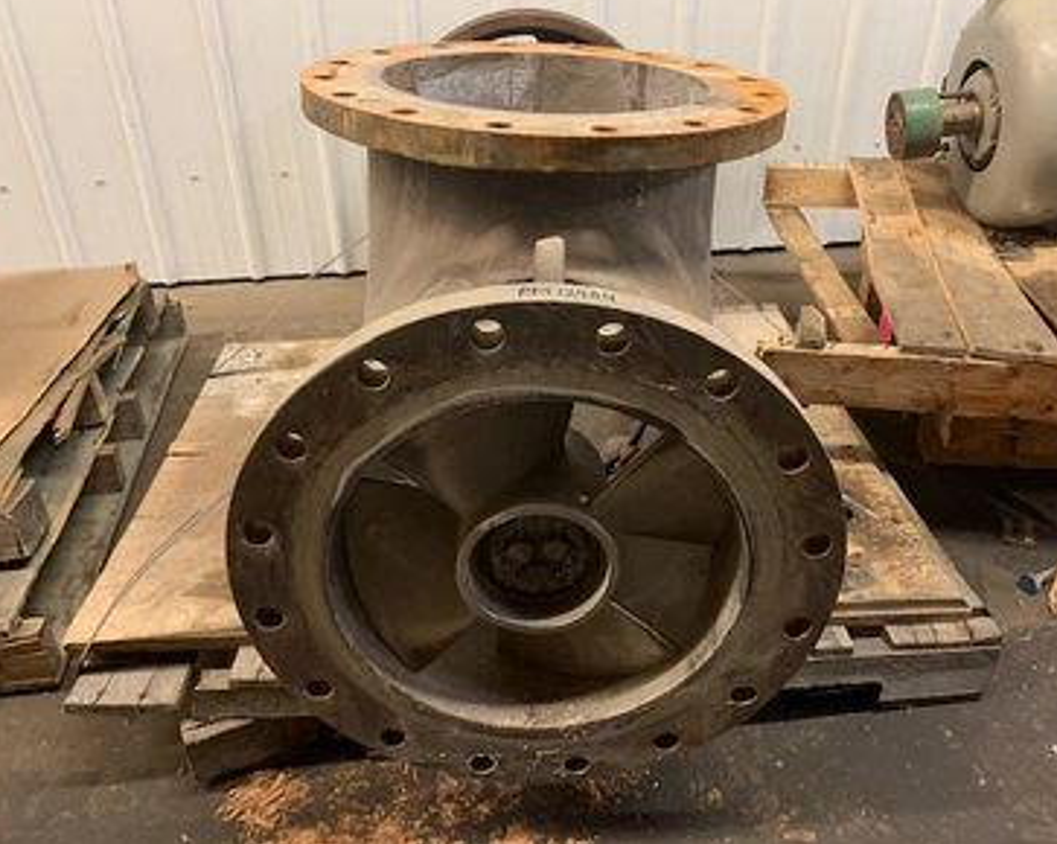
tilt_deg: -31.3
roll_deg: +1.1
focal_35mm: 28
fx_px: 875
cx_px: 547
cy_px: 413
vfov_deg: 51.5
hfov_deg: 62.2
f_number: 1.8
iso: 500
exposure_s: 1/30
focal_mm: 4.25
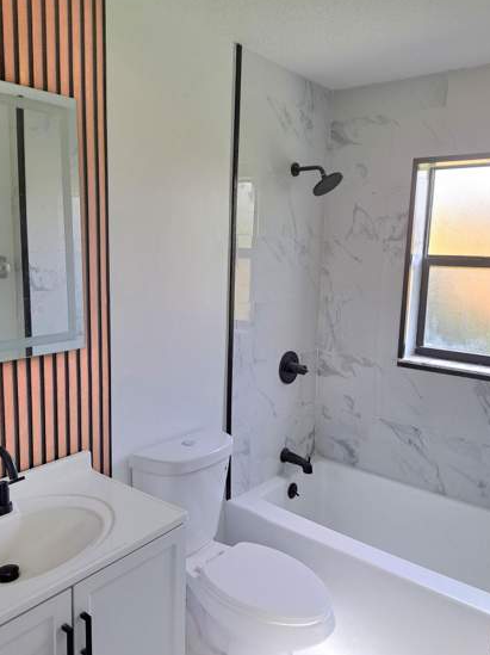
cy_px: 329
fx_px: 529
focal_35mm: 28
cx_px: 238
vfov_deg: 63.5
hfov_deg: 49.7
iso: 50
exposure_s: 1/120
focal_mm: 5.23
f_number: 1.8
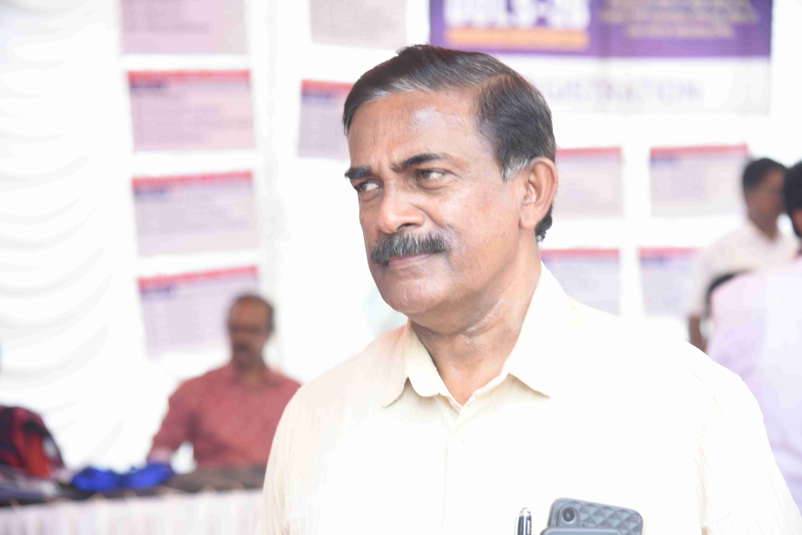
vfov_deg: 16.1
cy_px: 268
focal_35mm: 85
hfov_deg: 23.9
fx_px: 1893
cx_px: 401
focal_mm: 85
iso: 400
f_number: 6.3
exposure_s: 1/125
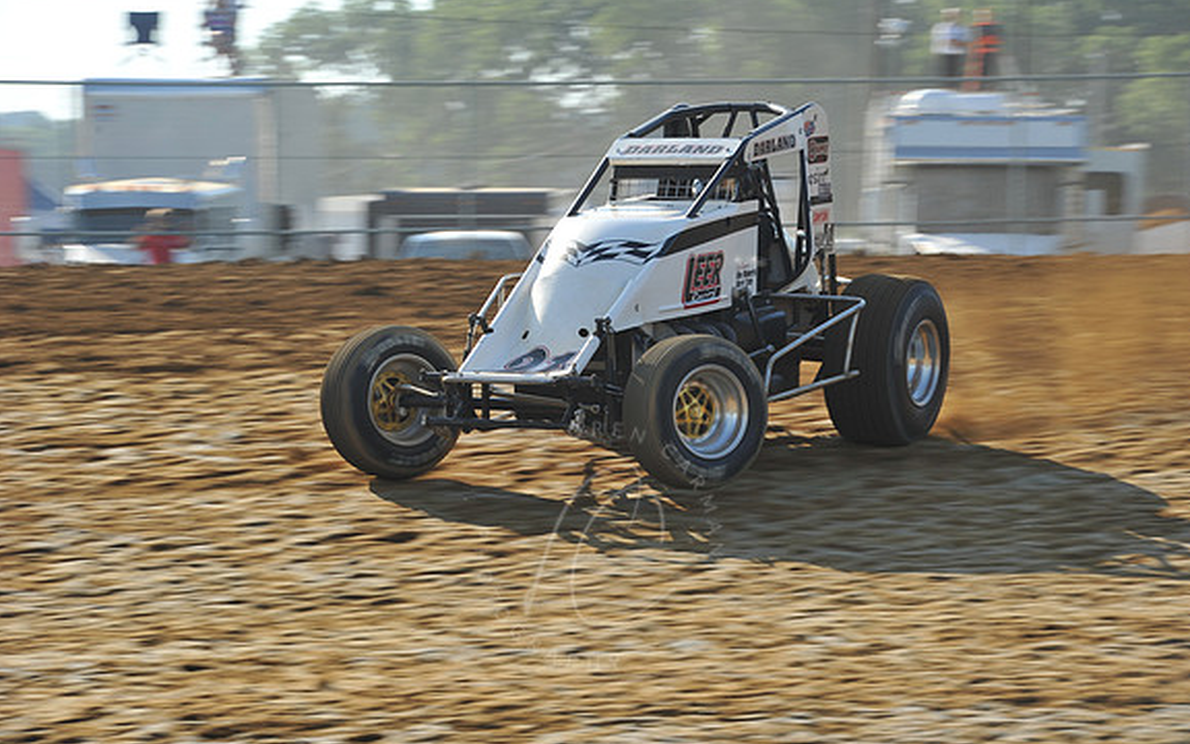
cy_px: 355
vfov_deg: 8.0
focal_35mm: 164
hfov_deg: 12.8
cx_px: 597
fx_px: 5319
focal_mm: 160
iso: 320
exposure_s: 1/320
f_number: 10
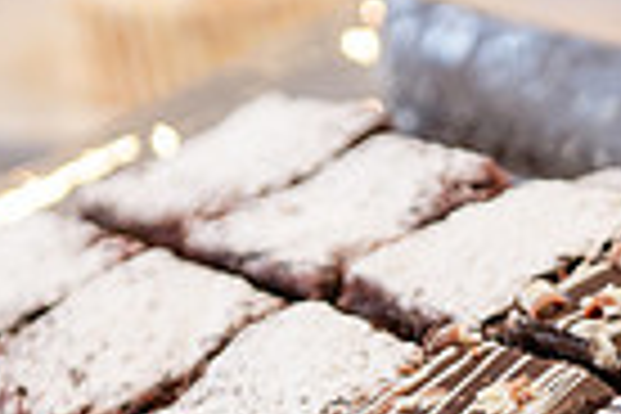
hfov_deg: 8.4
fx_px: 4191
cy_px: 587
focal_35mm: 243
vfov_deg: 5.6
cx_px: 558
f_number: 3.2
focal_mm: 58
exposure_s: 1/160
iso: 400
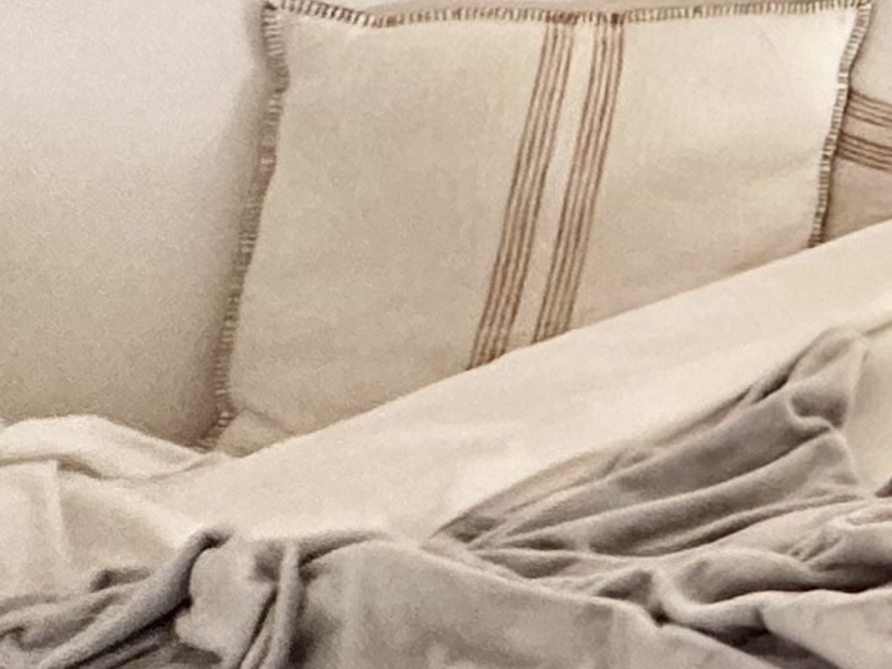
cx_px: 1826
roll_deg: +3.0
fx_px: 2035
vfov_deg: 17.4
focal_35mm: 79
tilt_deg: -15.1
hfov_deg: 17.2
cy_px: -221
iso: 500
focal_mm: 2.22
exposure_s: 1/60
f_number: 2.2
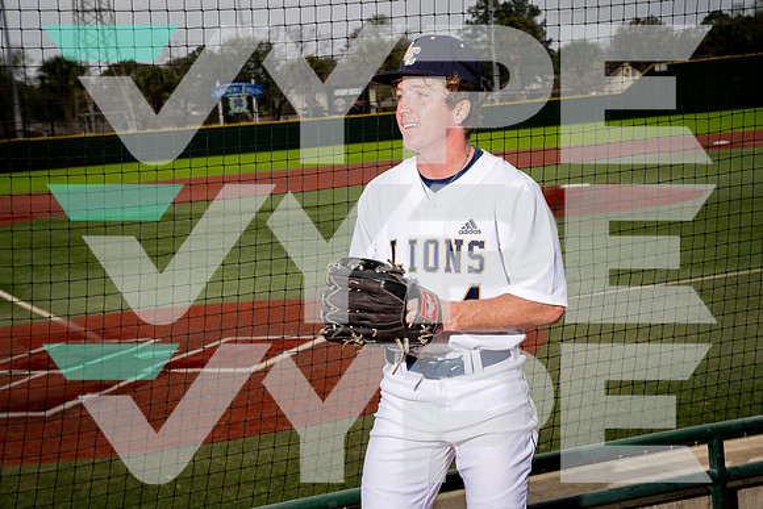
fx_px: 1484
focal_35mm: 70
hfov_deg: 28.8
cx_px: 382
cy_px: 254
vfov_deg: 19.5
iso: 320
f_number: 8
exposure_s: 1/250
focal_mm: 70
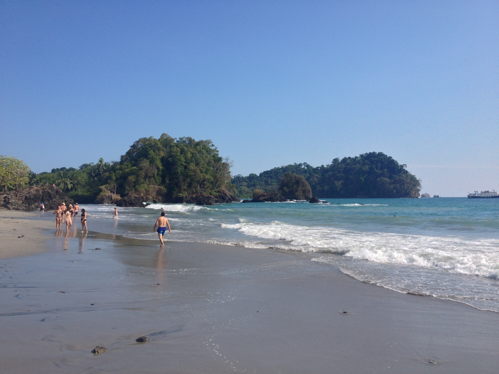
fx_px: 505
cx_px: 250
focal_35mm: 35
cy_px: 187
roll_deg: +0.7
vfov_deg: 40.7
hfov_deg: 52.6
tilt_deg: -1.2
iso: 50
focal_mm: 4.28
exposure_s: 1/1972
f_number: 2.4
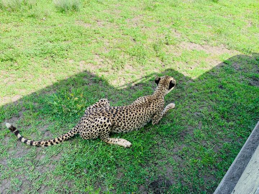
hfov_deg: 67.3
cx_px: 130
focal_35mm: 26
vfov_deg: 53.1
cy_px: 97
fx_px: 195
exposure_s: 1/737
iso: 25
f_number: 1.8
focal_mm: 4.25
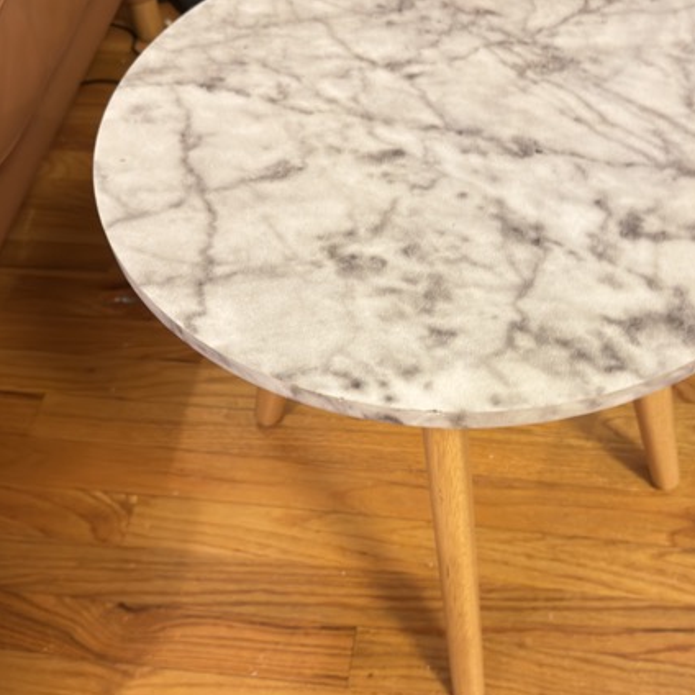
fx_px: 909
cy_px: 390
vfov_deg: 41.8
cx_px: 410
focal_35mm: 40
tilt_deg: -52.7
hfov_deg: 41.7
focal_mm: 6.76
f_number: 1.78
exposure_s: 1/40
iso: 500
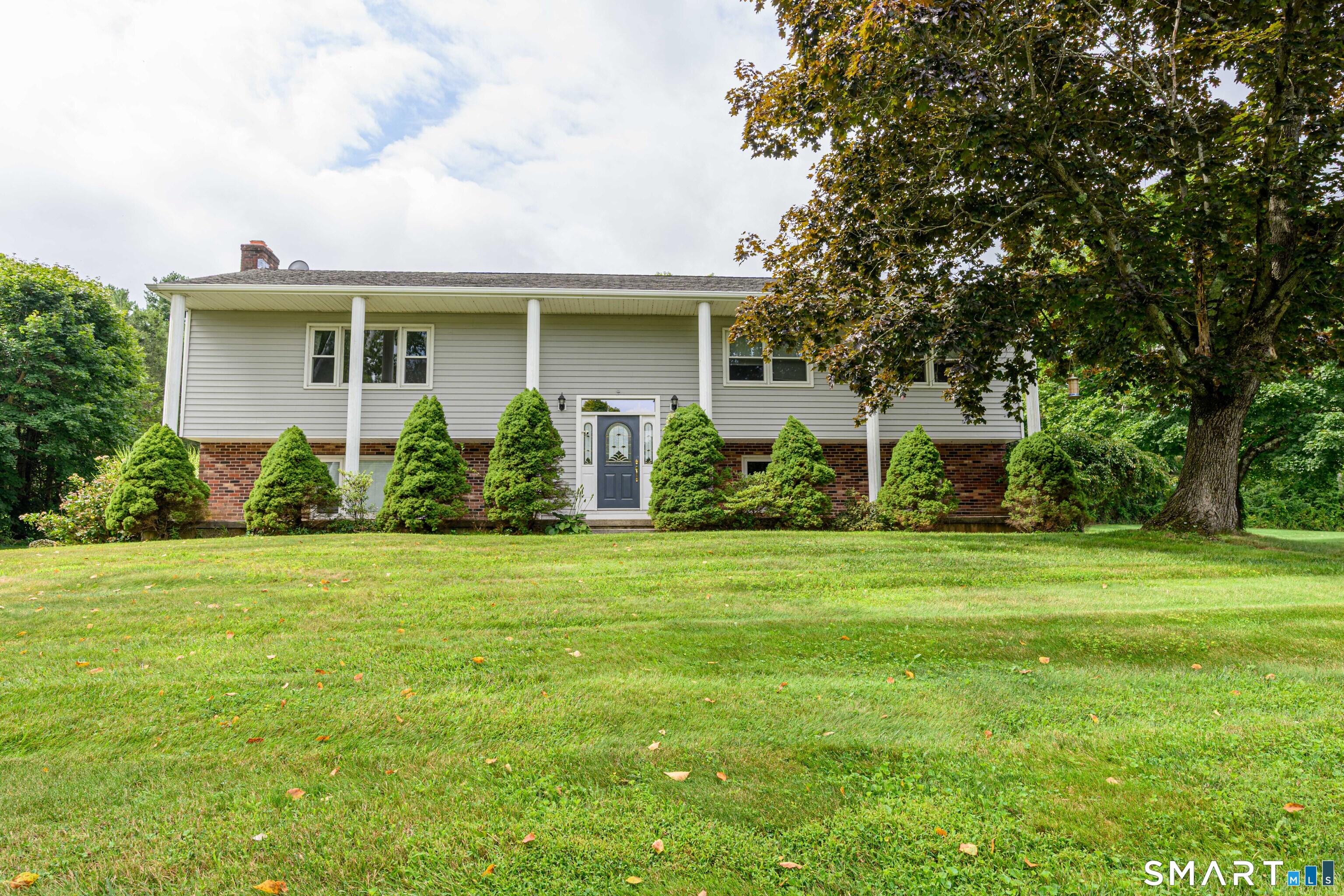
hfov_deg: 82.6
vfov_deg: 60.7
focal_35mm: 20
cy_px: 448
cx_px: 672
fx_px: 765
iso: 100
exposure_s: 1/100
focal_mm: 20.5
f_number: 10
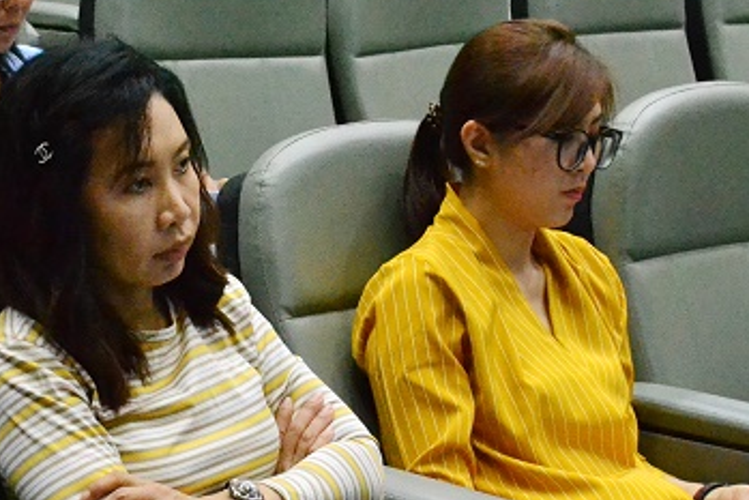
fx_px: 2289
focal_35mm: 110
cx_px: 167
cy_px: 368
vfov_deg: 12.4
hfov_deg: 18.4
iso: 6400
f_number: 4.8
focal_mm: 32
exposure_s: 1/80
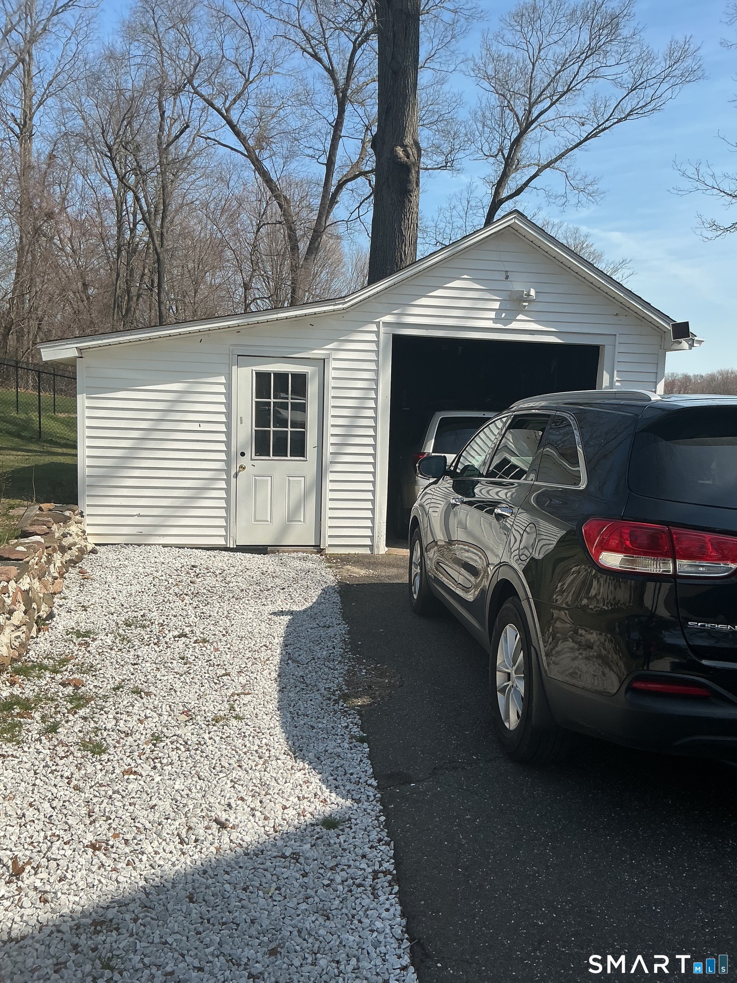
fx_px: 823
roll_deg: -3.0
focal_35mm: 29
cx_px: 368
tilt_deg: -7.5
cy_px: 492
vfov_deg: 61.7
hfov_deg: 48.2
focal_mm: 3
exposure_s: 1/2141
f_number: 1.8
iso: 25
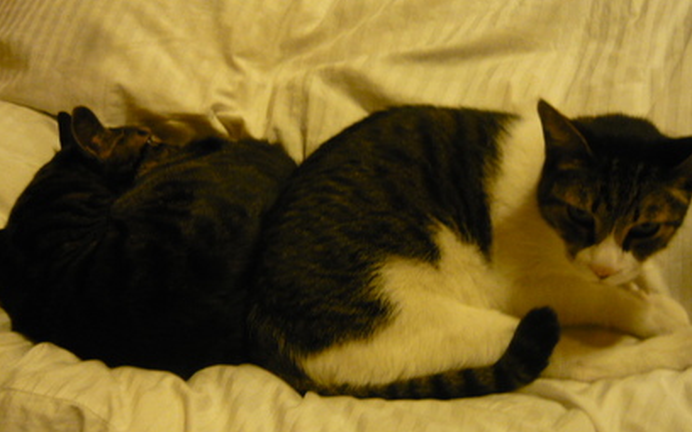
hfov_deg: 54.0
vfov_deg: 35.3
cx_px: 351
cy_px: 228
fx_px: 679
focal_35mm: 36
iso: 400
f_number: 2.8
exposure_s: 1/10
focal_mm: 5.5
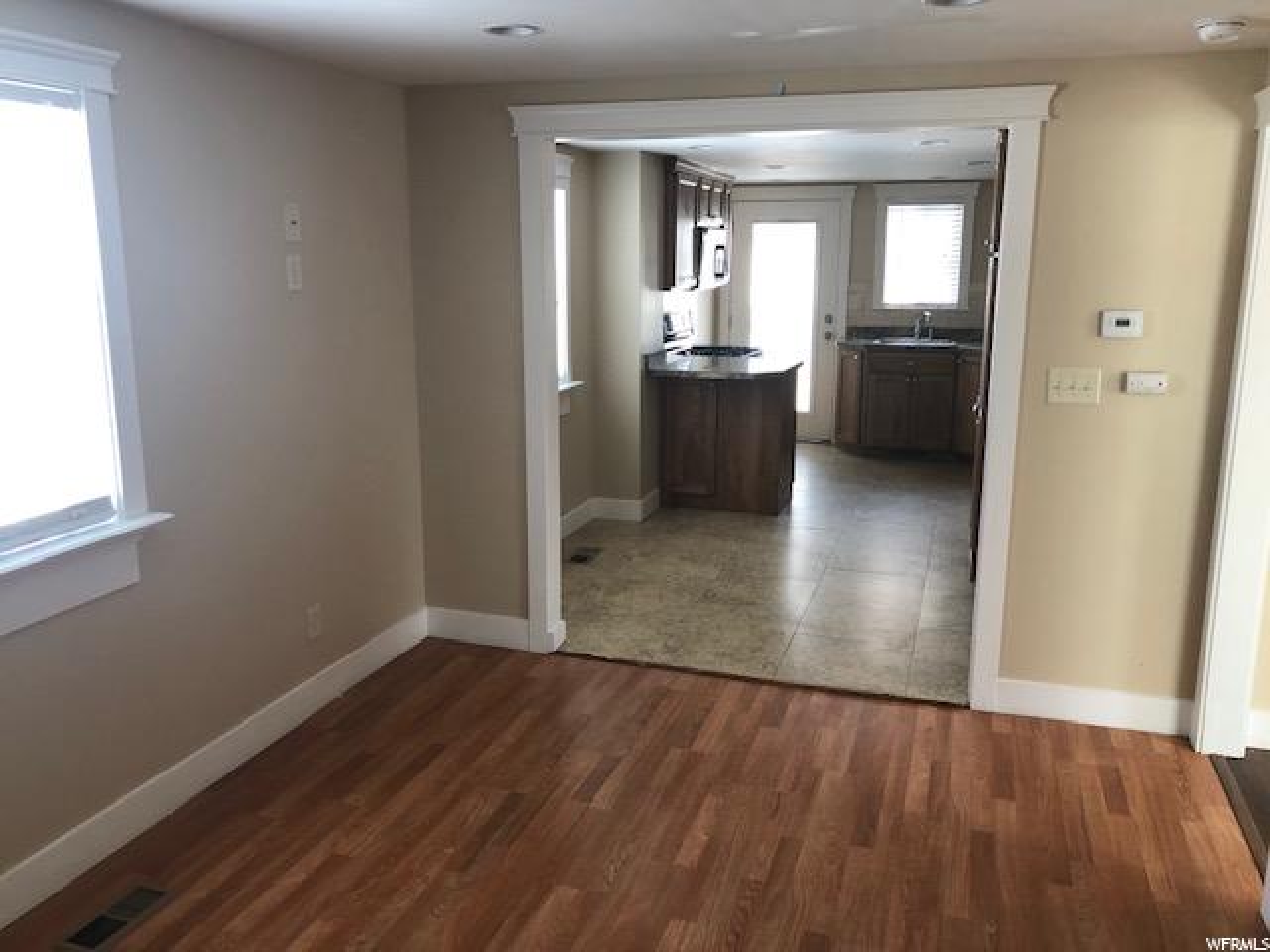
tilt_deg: -12.3
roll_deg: -0.4
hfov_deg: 63.4
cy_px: 476
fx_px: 1027
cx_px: 635
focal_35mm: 28
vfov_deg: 49.7
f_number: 1.8
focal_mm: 3.99
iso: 32
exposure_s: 1/30
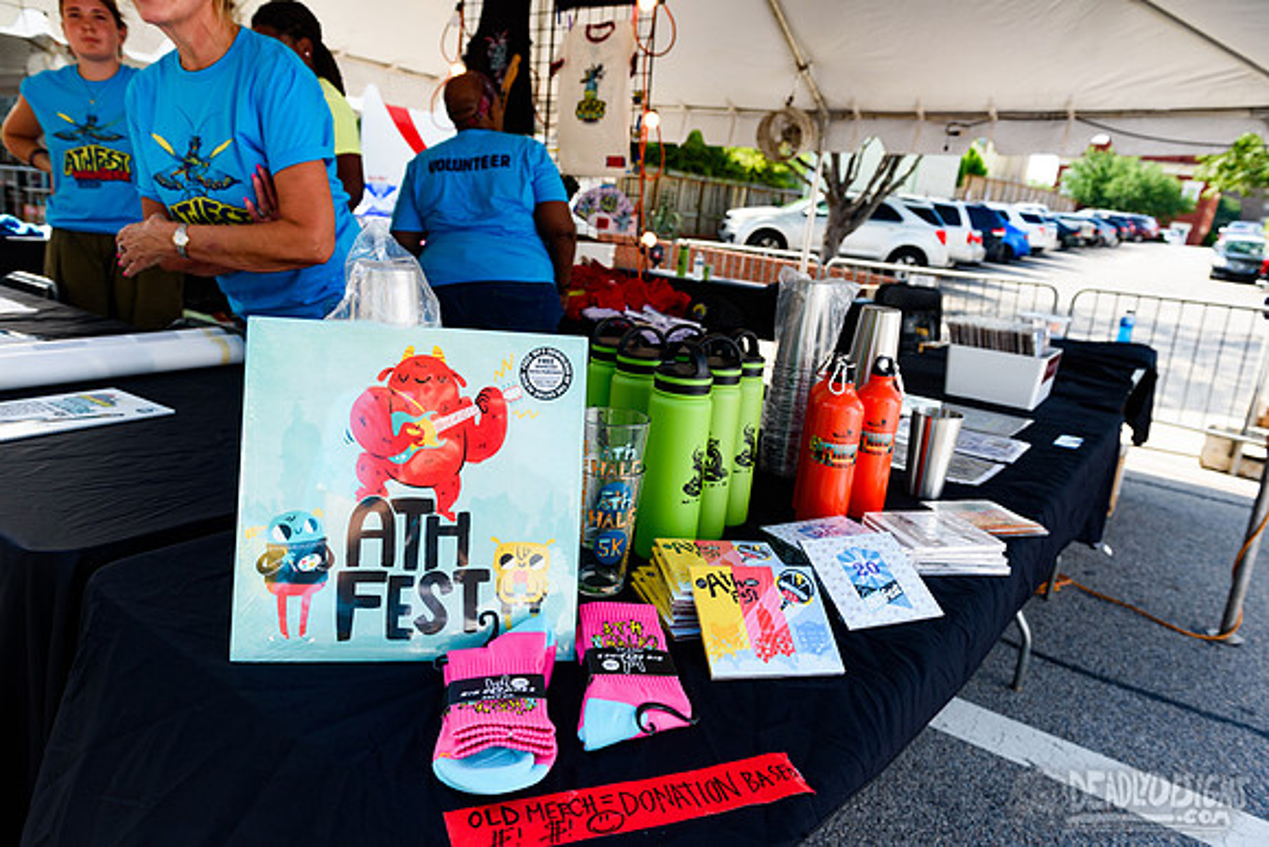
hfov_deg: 73.7
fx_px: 846
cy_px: 424
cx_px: 634
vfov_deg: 53.2
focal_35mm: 24
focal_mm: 24
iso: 400
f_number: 5
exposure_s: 1/400
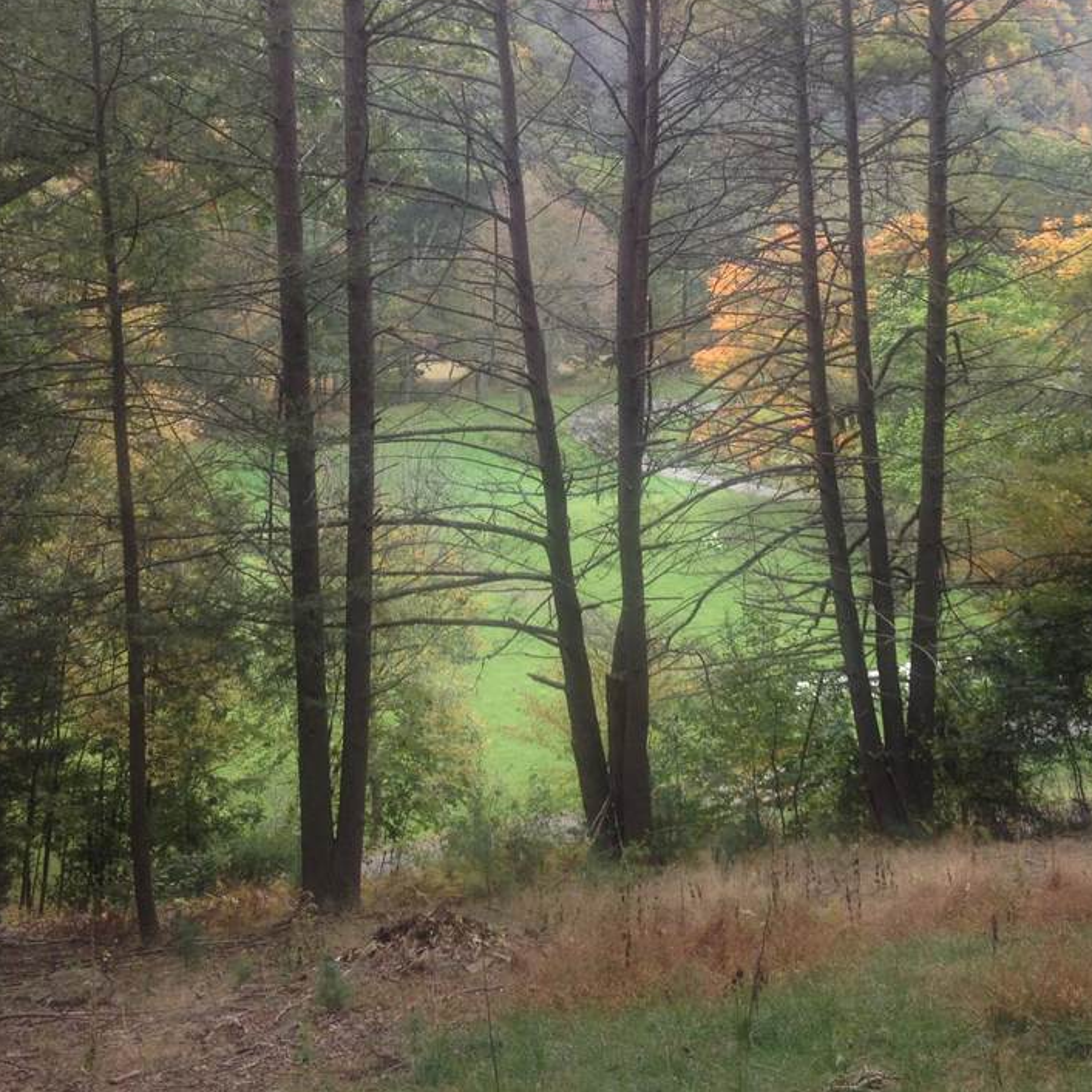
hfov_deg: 30.5
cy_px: 403
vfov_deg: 30.4
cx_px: 587
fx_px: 1999
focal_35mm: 56
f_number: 2.4
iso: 50
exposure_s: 1/166
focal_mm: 4.28
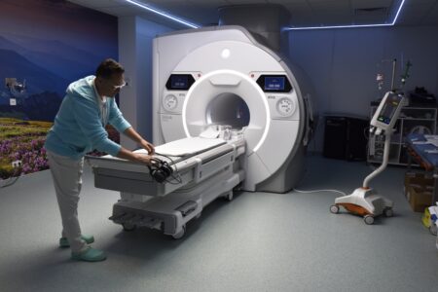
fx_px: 365
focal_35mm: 30
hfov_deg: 61.9
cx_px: 219
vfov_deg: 43.6
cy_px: 146
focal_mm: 20
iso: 400
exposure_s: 1/100
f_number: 5
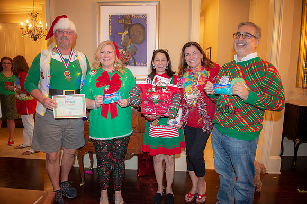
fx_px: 205
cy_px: 102
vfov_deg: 53.1
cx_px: 154
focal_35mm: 24
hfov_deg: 73.8
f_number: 2.8
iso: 1600
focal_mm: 24
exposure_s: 1/125
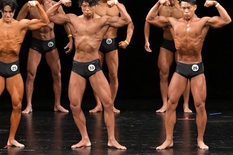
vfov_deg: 4.5
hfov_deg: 6.7
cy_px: 84
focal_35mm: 308
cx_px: 154
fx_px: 1993
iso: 3200
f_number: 5.6
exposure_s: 1/400
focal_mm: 105
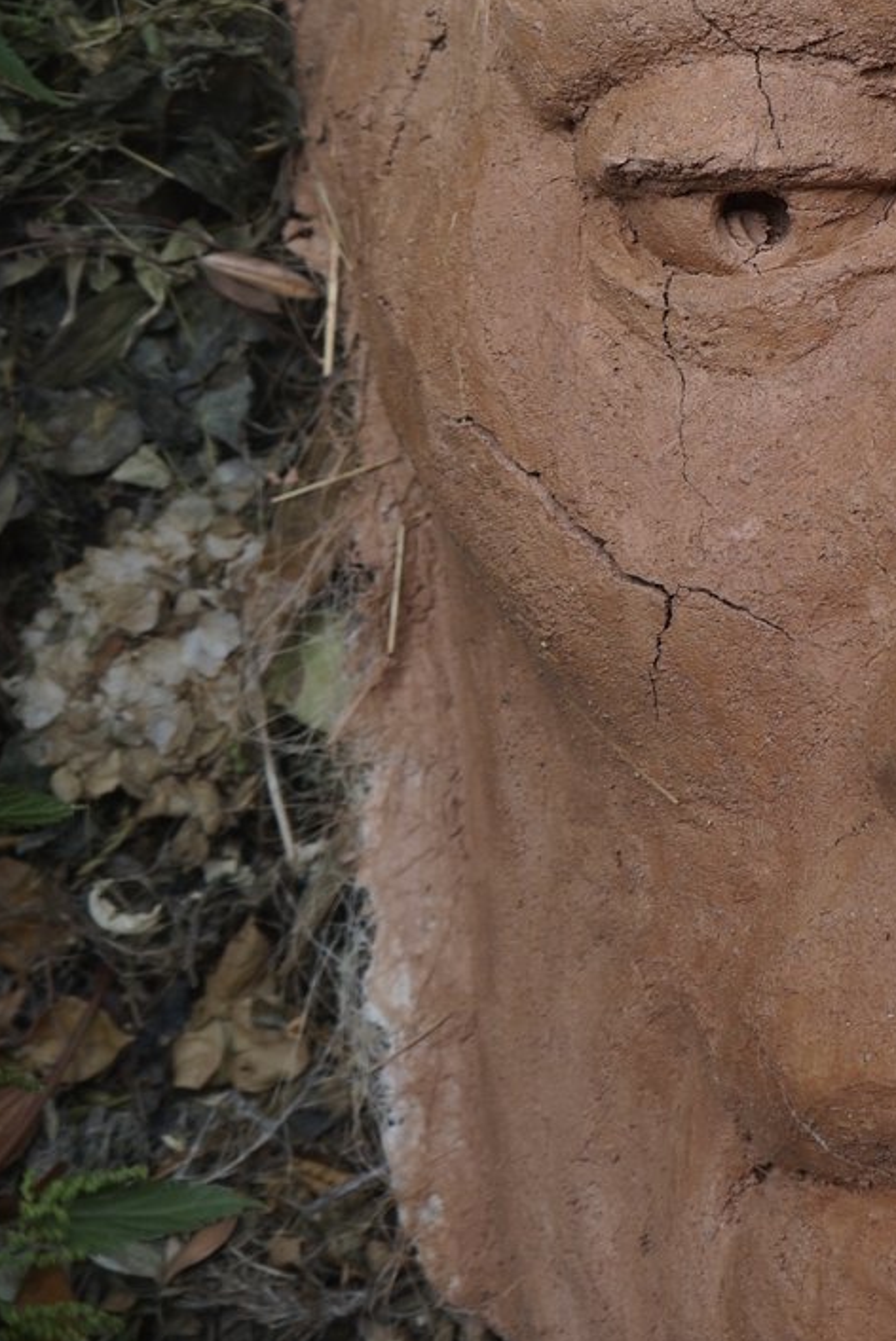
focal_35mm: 95
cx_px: 1027
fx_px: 3543
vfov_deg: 21.2
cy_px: 258
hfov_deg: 14.0
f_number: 4
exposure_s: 1/160
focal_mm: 35
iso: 125
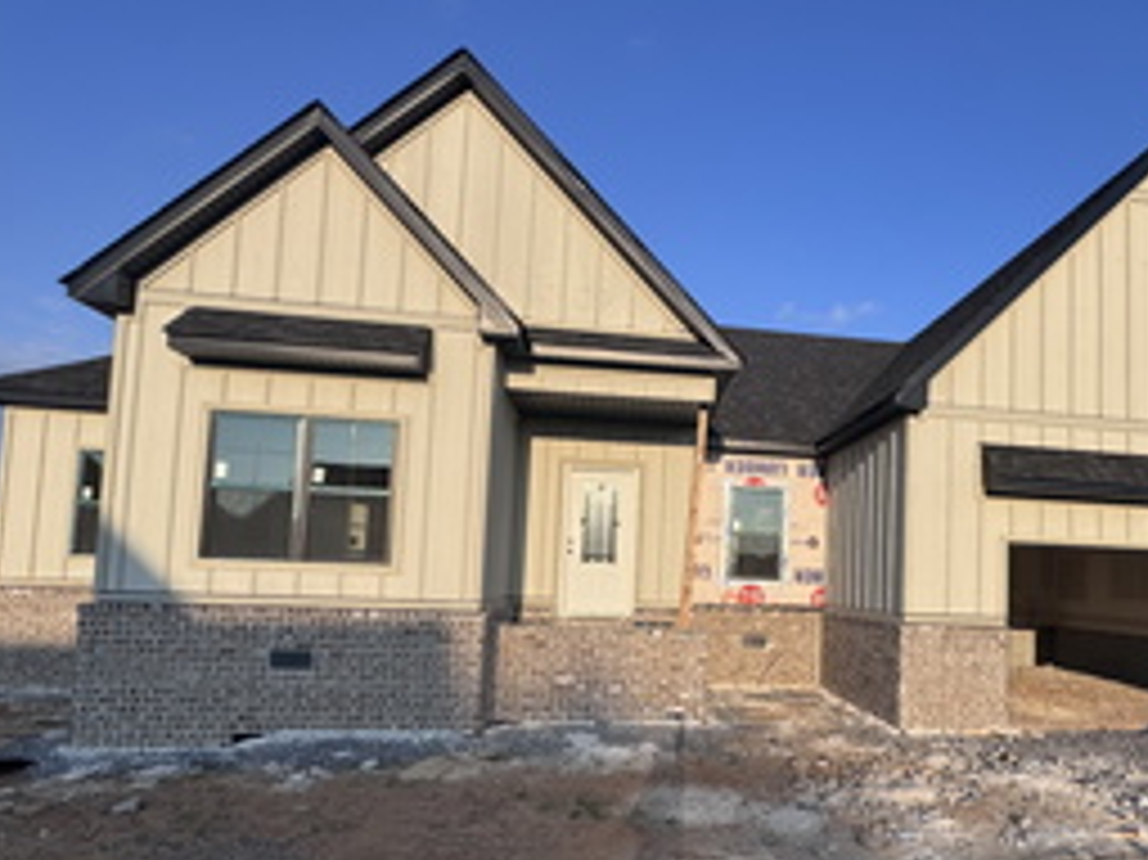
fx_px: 729
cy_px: 540
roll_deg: -2.7
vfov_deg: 60.2
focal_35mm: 22
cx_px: 734
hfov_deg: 74.8
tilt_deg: +4.7
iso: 40
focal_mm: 2.22
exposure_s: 1/1880
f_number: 2.2
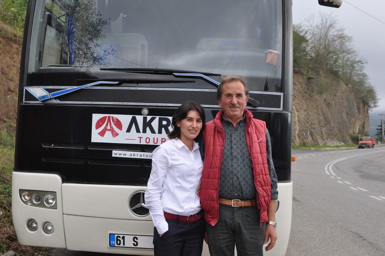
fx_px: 385
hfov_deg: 53.2
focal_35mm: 36
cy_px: 128
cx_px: 192
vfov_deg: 36.8
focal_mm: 24
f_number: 6.3
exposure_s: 1/160
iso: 200
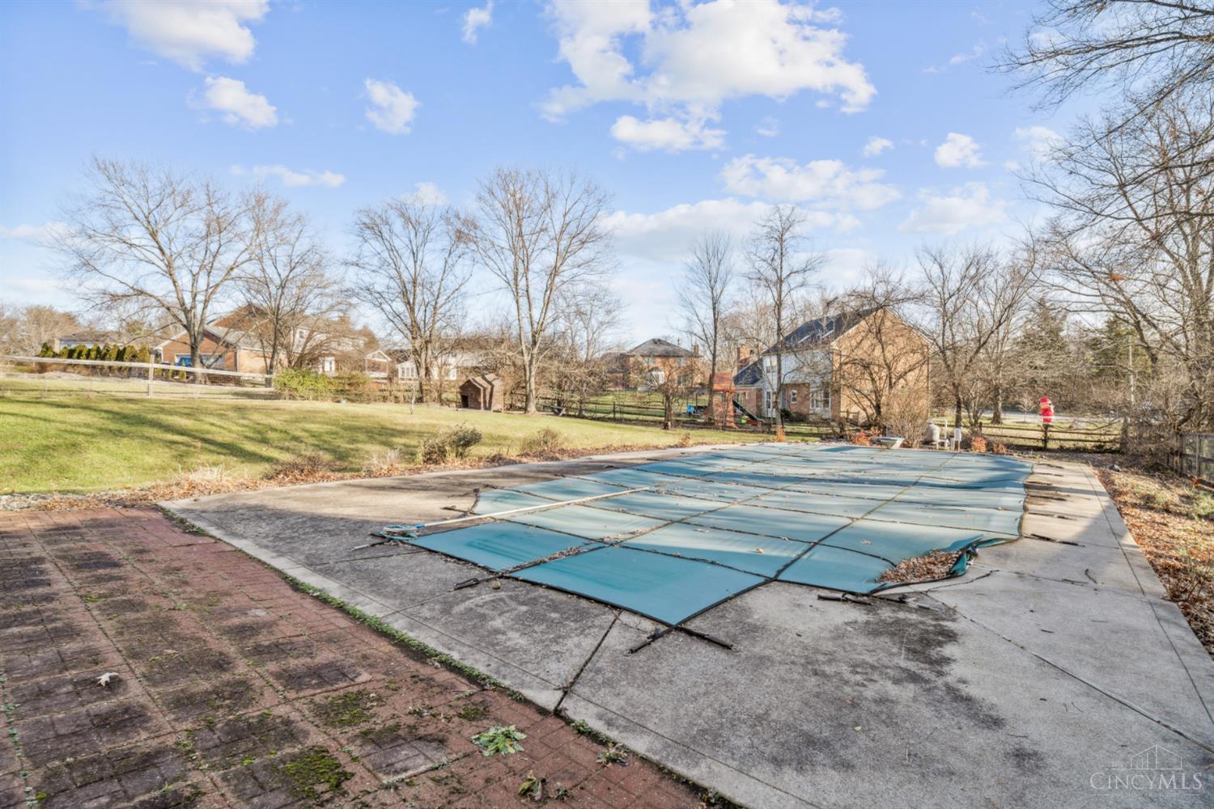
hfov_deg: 100.4
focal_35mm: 15
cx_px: 607
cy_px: 404
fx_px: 506
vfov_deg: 77.3
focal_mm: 15
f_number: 9
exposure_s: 1/50
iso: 100
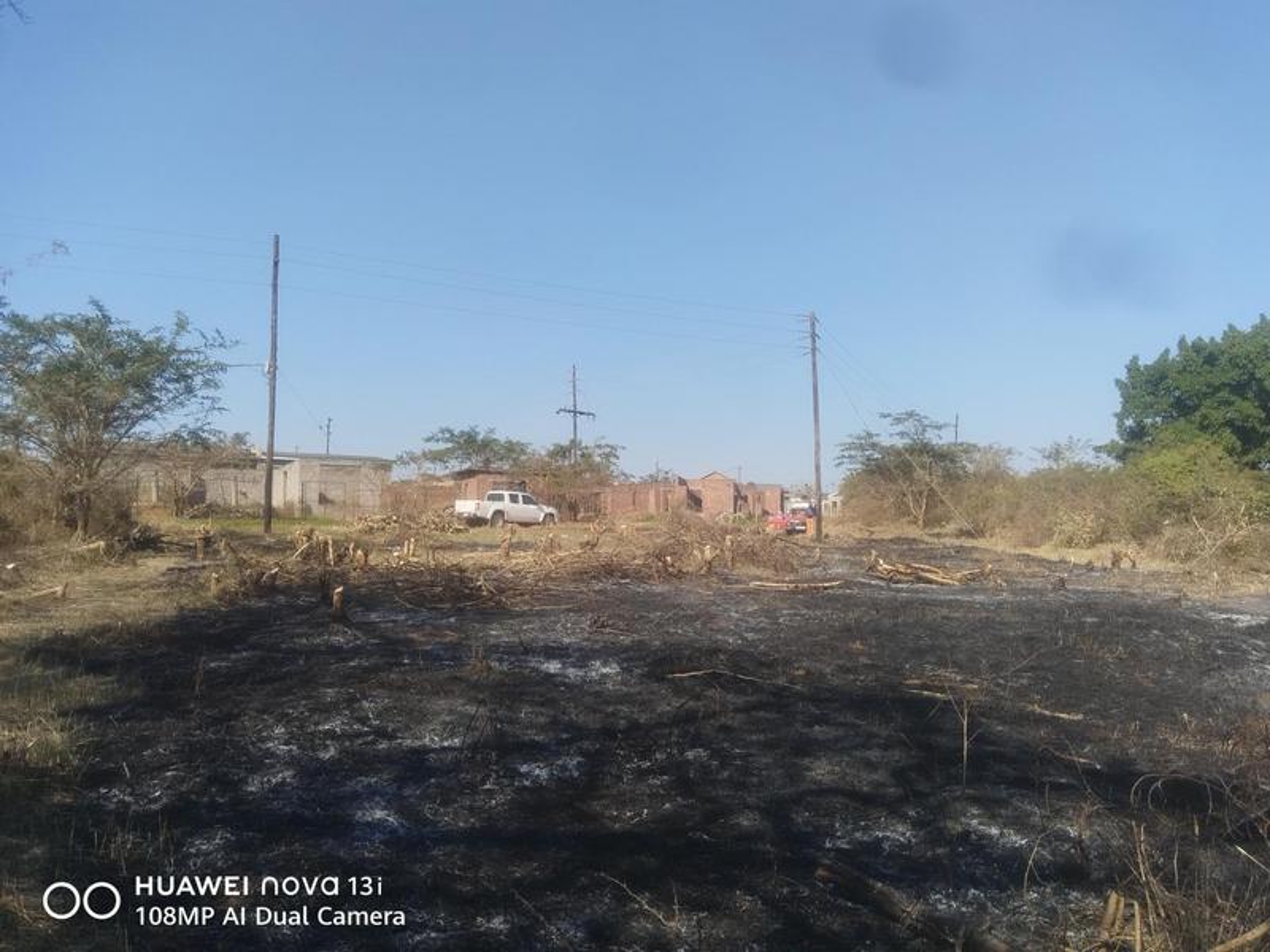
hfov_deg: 67.3
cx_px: 635
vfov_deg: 53.1
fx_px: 954
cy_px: 476
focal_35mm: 26
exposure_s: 1/795
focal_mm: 4.95
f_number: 1.9
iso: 100
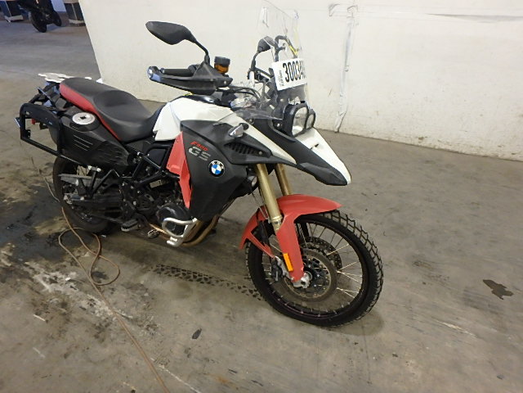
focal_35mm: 21
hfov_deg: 79.0
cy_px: 196
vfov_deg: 63.4
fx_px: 317
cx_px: 262
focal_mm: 3.7
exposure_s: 1/30
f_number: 3.5
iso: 400
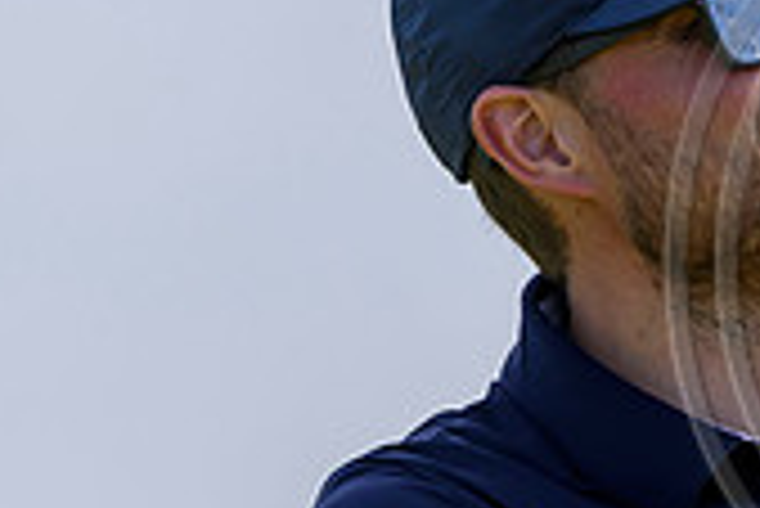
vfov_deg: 0.8
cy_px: 158
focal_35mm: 1728
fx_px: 36510
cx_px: 787
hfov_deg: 1.2
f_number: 4.5
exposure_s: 1/3200
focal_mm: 400
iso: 500
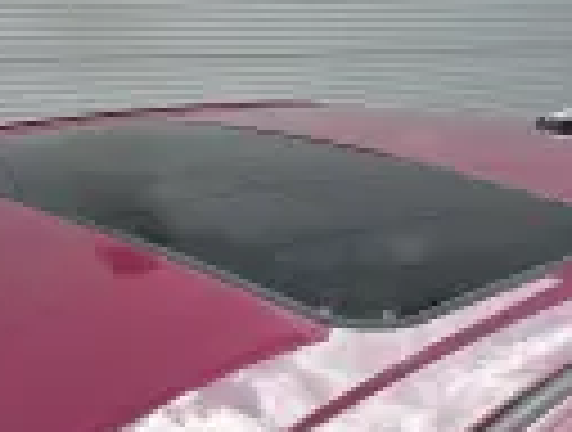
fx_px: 1077
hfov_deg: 29.7
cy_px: 184
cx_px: 257
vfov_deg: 22.7
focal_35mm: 65
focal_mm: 6.3
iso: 80
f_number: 1.7
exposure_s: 1/1336
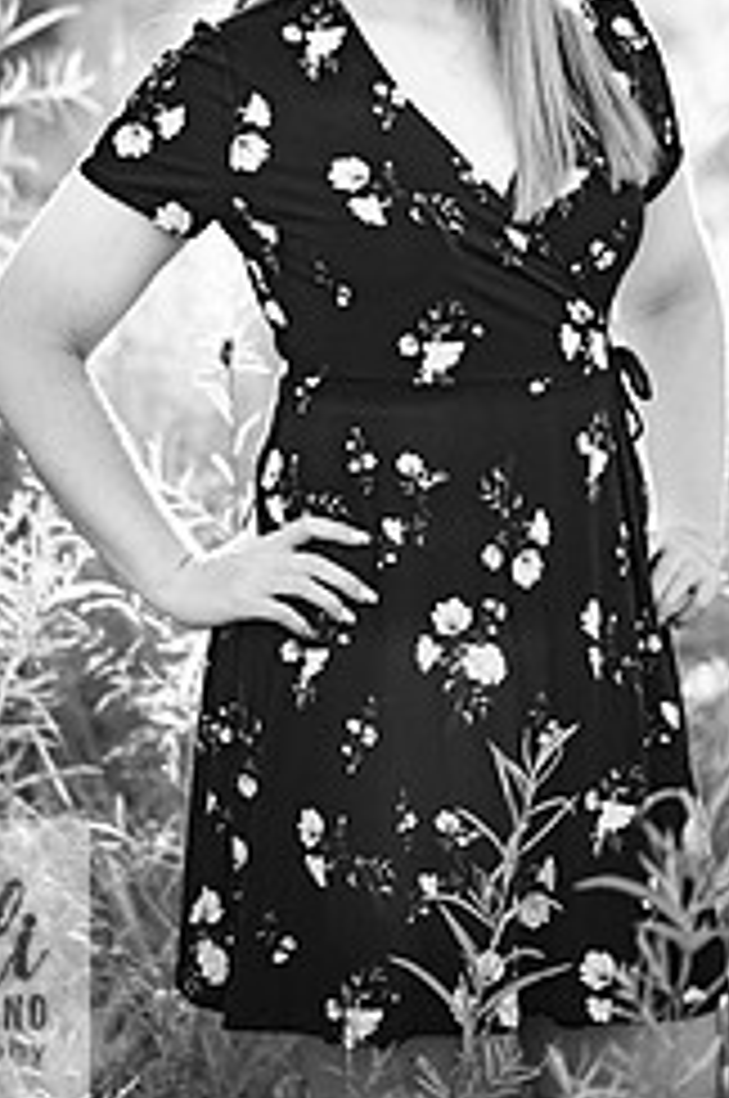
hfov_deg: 8.7
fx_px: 4782
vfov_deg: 13.0
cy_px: 184
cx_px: 378
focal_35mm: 157
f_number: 1.8
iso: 125
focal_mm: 85
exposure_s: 1/400
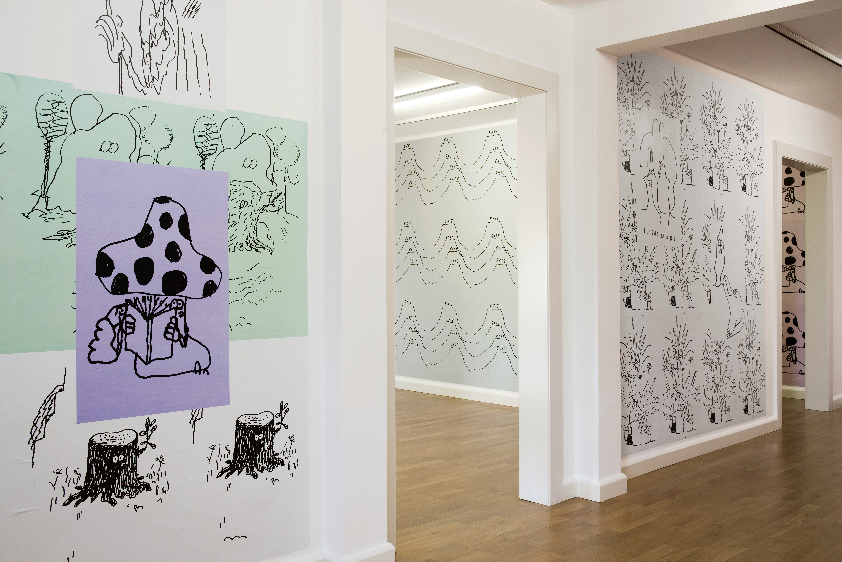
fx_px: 795
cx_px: 421
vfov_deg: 38.9
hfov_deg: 55.8
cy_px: 281
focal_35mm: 34
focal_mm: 34
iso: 100
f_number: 8
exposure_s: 1/4
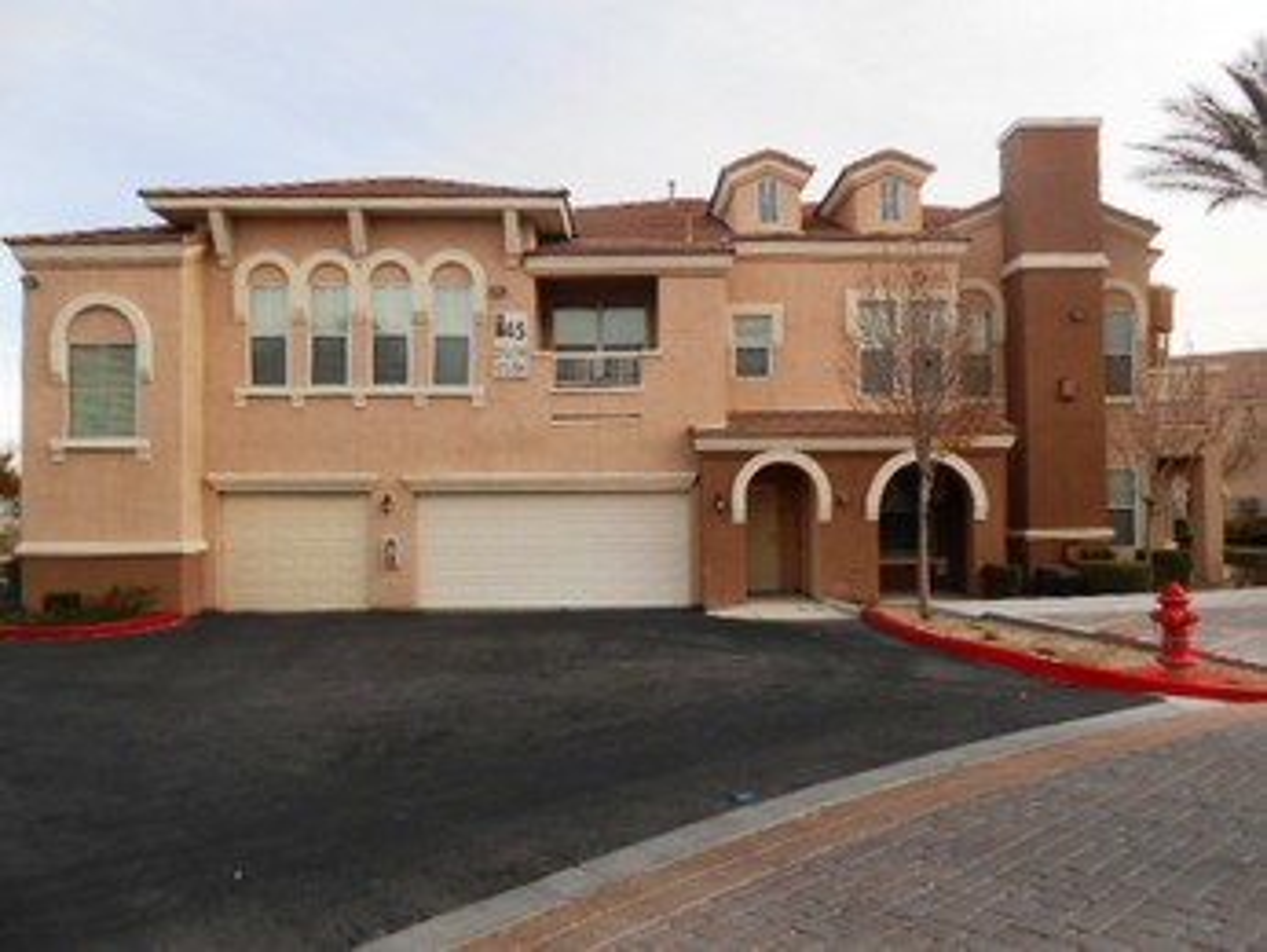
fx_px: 952
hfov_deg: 67.3
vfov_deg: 53.1
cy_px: 476
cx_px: 634
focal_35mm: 26
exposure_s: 1/250
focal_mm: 4.6
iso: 80
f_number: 3.5
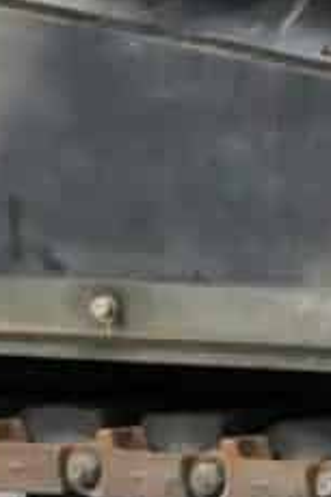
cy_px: -2
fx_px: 6223
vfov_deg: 4.6
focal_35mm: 451
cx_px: 2051
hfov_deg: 2.8
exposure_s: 1/250
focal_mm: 27
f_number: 7.1
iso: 1000
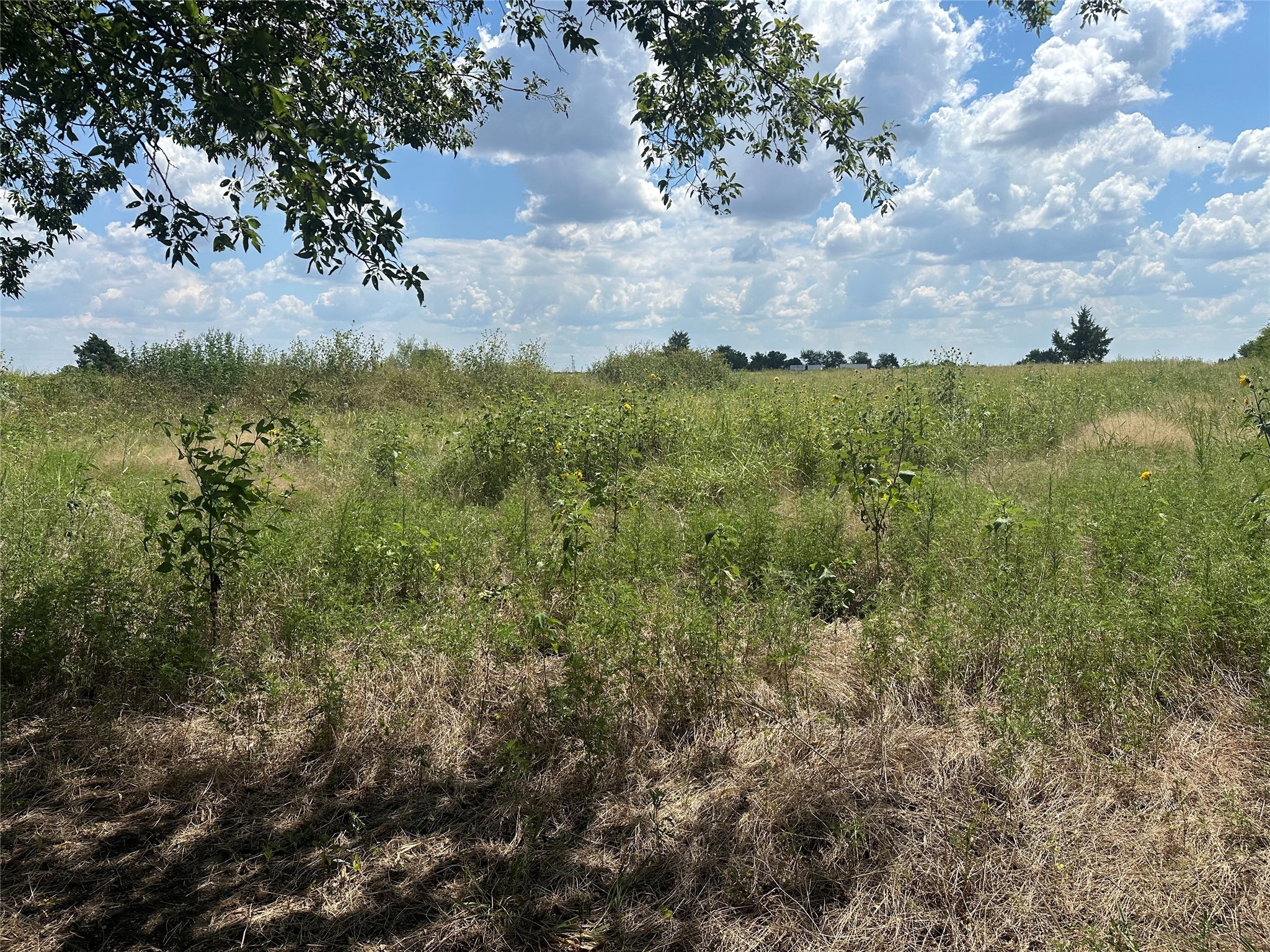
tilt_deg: -5.5
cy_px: 476
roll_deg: +1.1
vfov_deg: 56.8
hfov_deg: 71.6
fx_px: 881
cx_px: 635
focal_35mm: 24
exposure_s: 1/7042
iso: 80
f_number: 1.78
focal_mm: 6.86
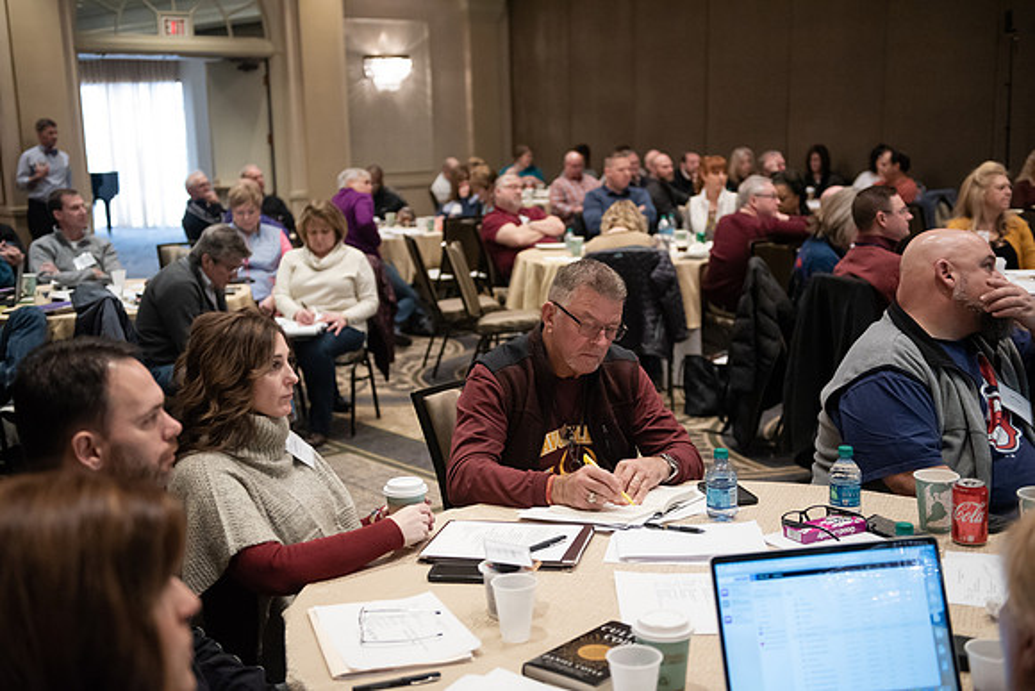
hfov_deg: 43.6
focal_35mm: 45
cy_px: 346
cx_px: 518
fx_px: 1294
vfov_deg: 29.9
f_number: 2.8
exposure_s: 1/160
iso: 4000
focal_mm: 45
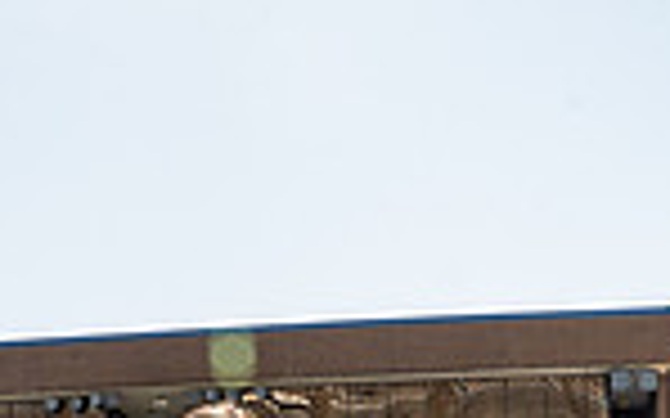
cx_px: 261
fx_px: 1515
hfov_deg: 24.9
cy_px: 935
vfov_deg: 12.8
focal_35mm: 83
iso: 320
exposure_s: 1/250
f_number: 11
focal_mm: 27
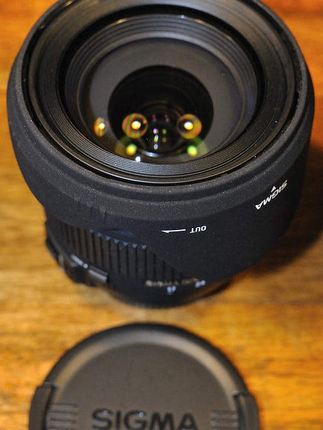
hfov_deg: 25.4
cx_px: 162
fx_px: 716
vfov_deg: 33.5
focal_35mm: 58
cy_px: 207
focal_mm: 35
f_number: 5
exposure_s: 1/60
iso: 1600
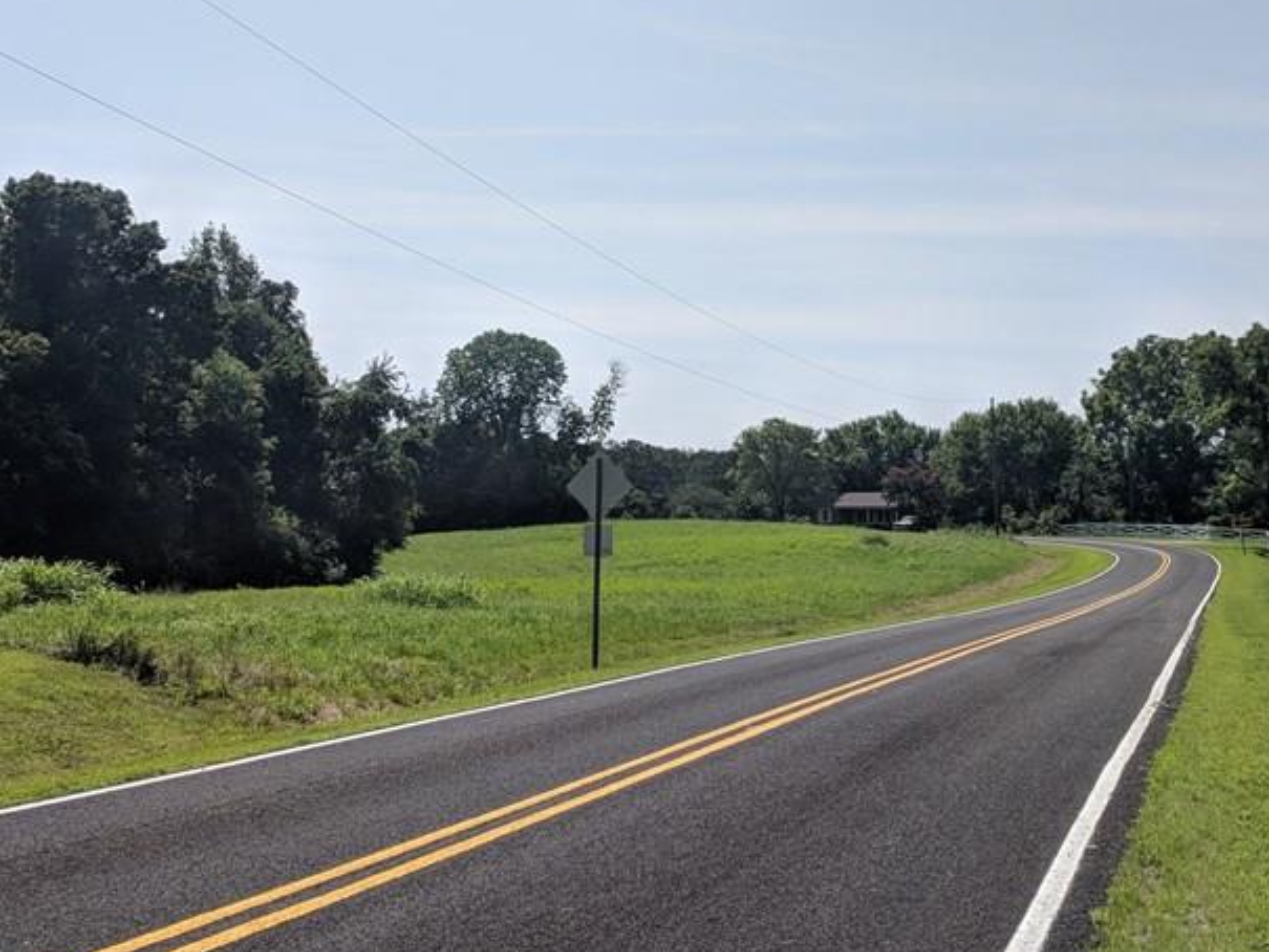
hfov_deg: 42.9
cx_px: 604
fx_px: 1613
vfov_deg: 32.8
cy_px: 405
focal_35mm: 44
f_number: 2
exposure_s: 1/4425
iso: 73
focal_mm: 4.67
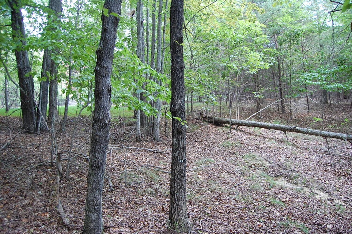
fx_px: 264
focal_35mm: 27
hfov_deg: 67.4
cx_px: 176
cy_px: 117
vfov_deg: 47.8
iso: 200
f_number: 3.5
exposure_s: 1/25
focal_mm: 18
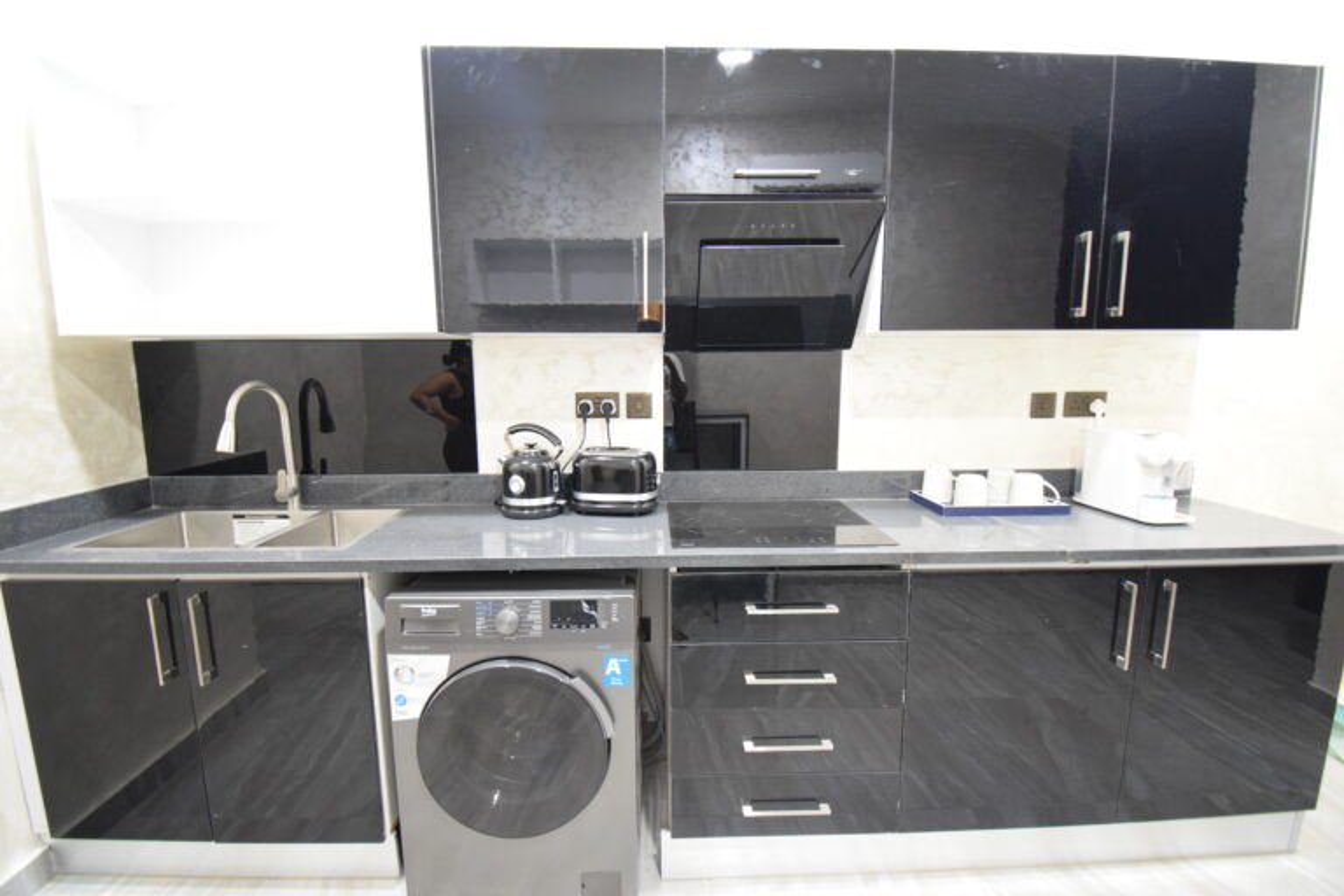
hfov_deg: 100.4
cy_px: 448
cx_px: 672
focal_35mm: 15
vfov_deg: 77.3
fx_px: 560
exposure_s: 1/15
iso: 2200
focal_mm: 10
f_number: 4.5
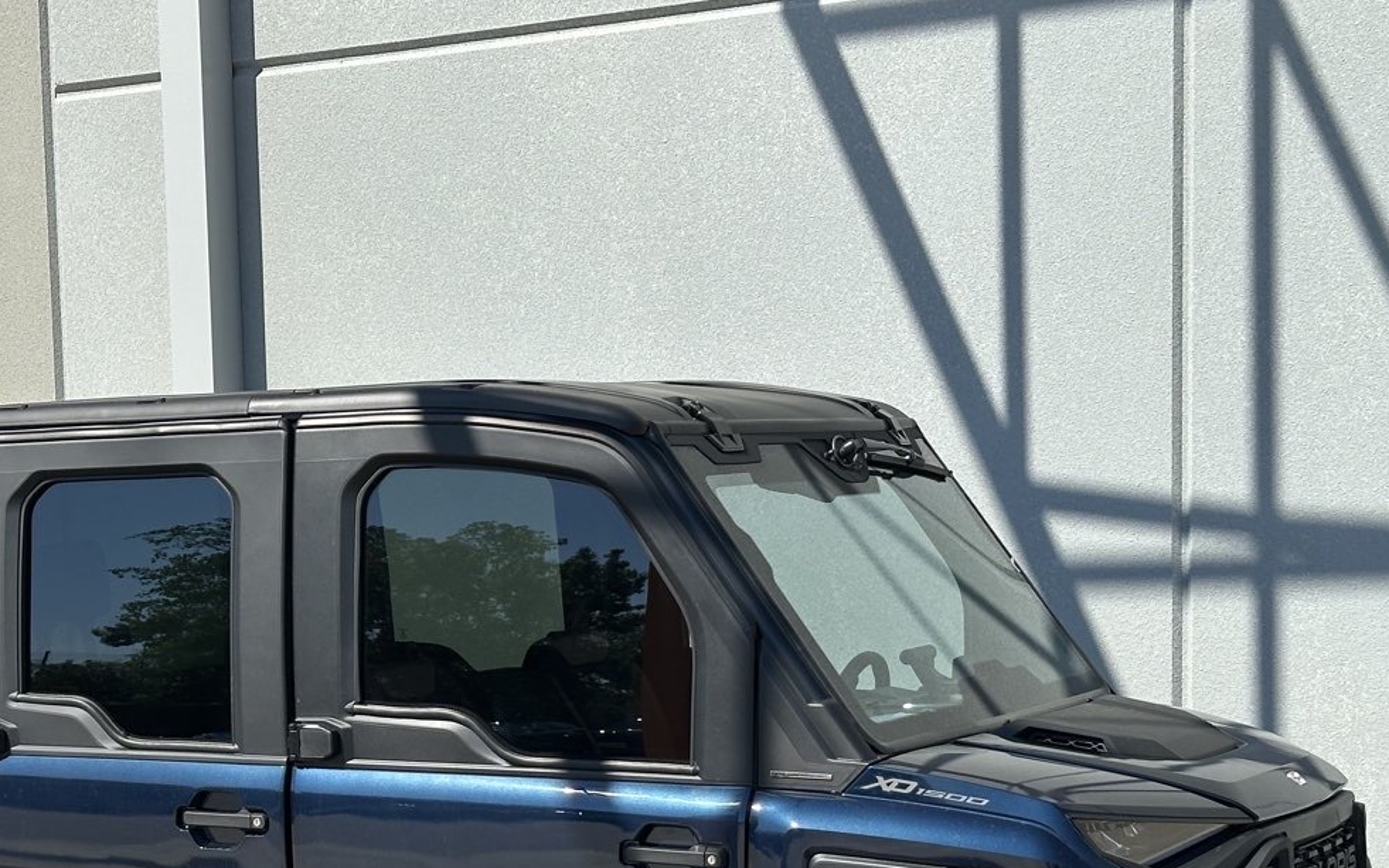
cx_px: 473
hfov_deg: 24.8
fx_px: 3142
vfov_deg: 15.5
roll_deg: +2.1
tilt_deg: -3.6
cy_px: 826
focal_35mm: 83
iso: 64
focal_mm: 6.86
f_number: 1.78
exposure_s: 1/3876
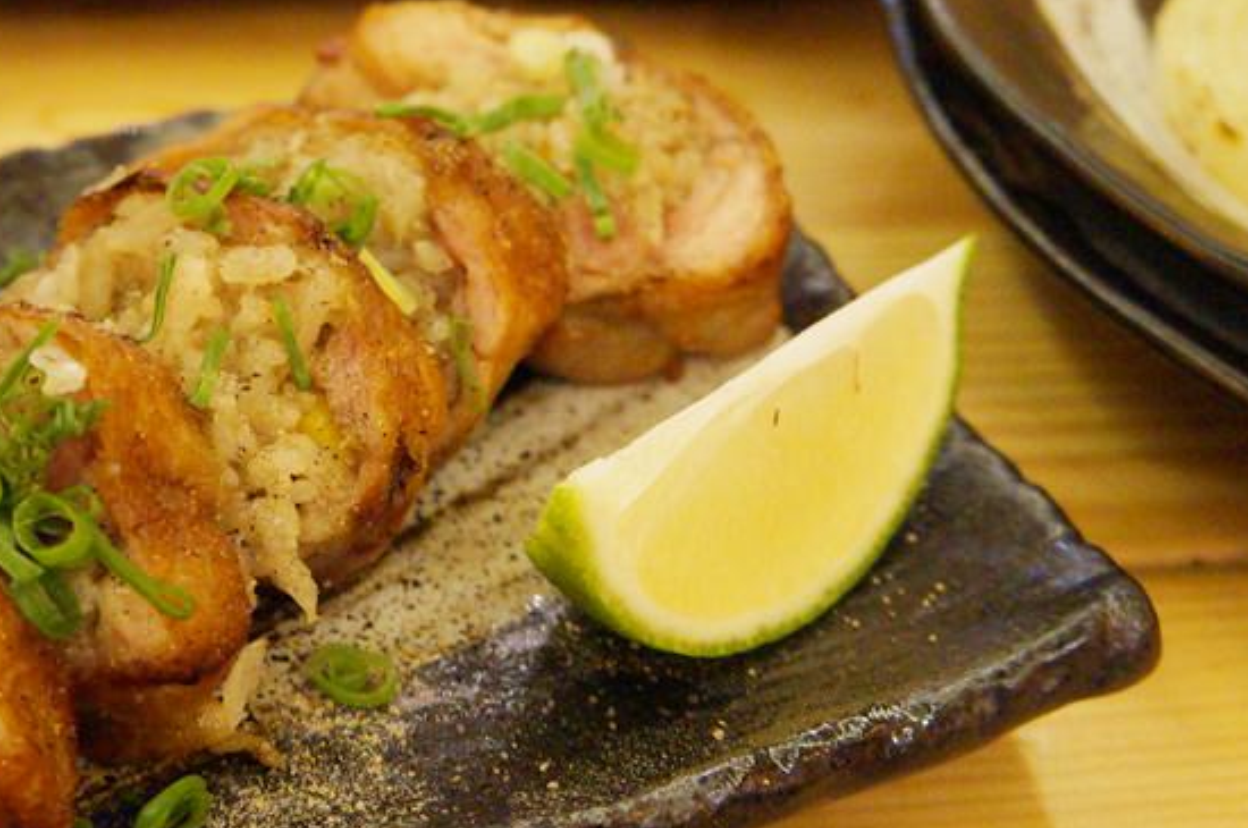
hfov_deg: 32.4
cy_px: 367
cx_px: 229
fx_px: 2077
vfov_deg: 22.5
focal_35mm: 60
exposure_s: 1/25
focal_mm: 22
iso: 3200
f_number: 4
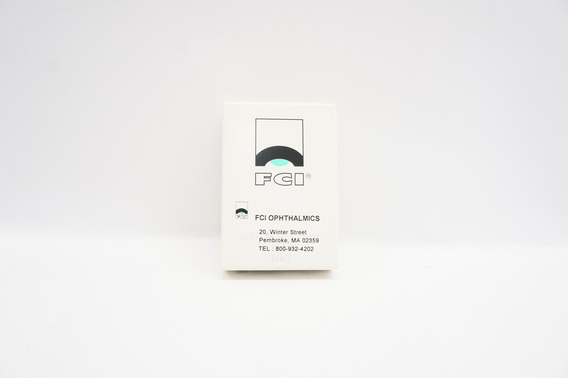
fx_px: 426
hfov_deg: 67.4
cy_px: 189
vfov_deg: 47.8
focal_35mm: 27
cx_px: 284
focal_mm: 18
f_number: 8
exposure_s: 1/60
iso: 800
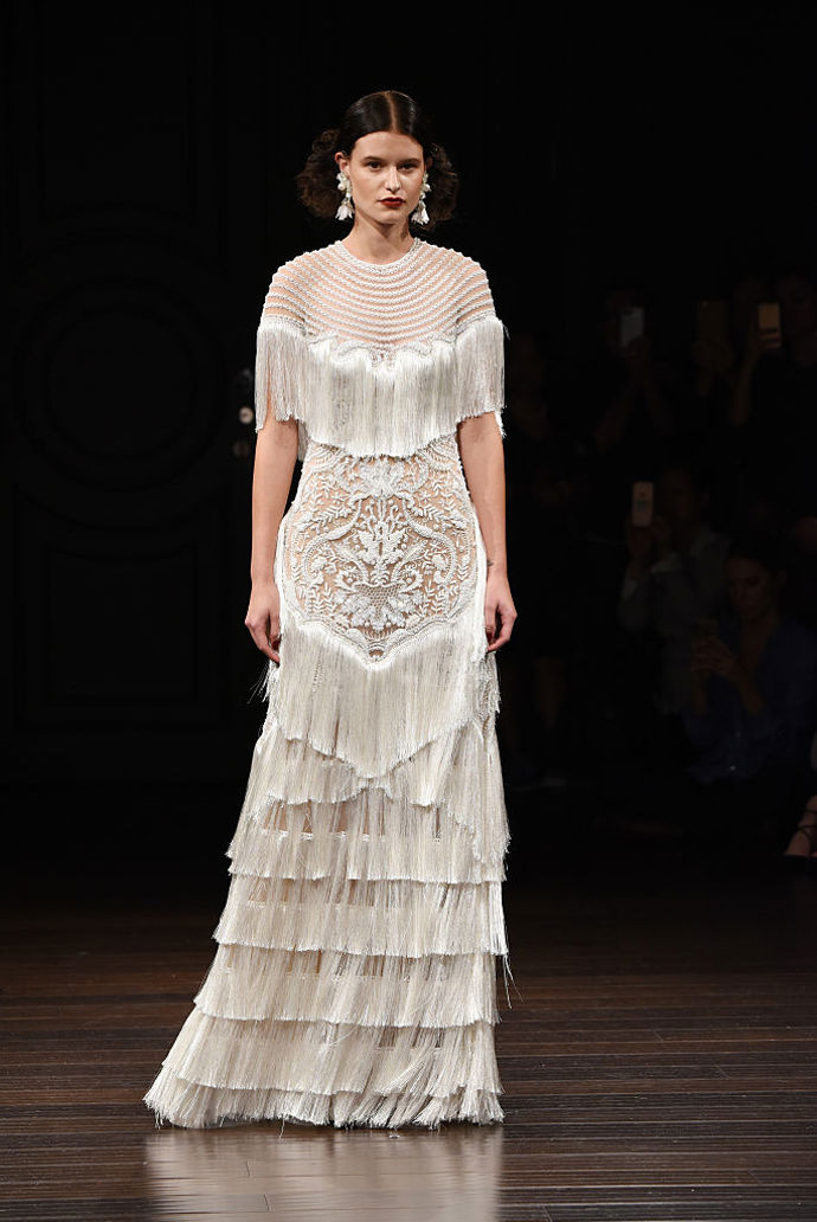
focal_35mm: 135
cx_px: 408
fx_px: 4586
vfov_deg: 15.2
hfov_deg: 10.2
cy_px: 611
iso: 2500
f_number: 5.6
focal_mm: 135
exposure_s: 1/500
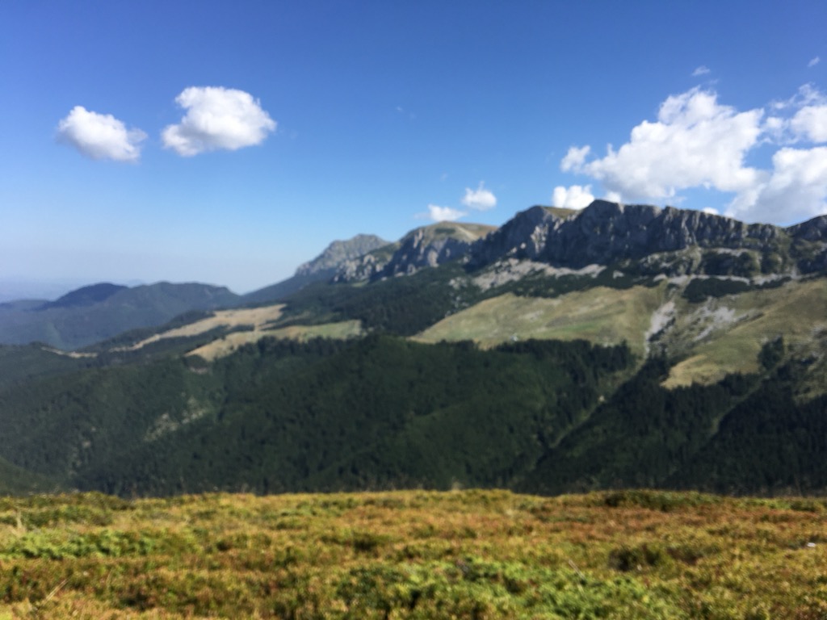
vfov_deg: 48.2
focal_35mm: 29
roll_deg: -3.6
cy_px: 310
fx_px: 693
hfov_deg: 61.7
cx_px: 414
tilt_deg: +3.2
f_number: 2.2
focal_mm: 4.15
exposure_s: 1/1221
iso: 25
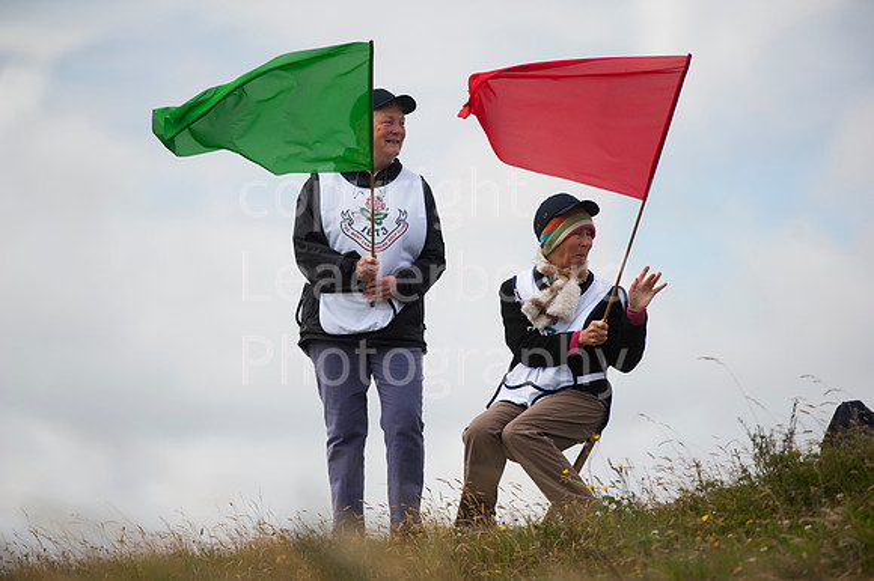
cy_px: 290
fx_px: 7279
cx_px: 437
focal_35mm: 300
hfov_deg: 6.9
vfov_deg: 4.6
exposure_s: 1/3200
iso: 320
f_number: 4.5
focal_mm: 300
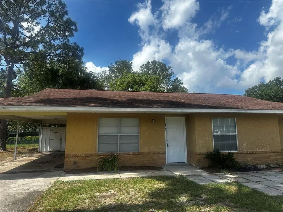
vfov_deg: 56.8
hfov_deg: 71.6
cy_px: 106
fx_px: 196
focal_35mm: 24
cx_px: 142
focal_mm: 6.86
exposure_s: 1/4184
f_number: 1.78
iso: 80
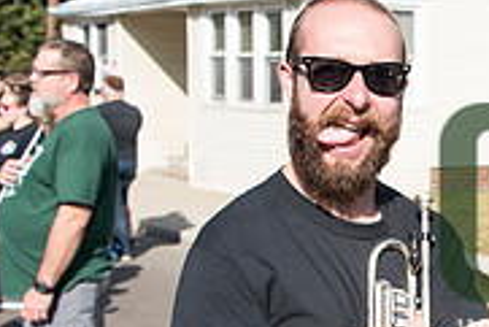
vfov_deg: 17.7
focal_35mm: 77
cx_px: 643
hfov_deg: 23.2
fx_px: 1047
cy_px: 231
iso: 250
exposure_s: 1/1250
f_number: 4.5
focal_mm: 24
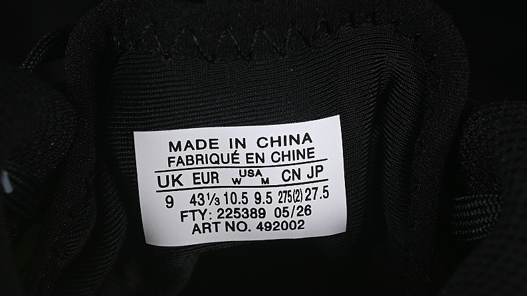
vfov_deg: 11.3
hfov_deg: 20.0
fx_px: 1495
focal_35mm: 107
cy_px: 200
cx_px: 253
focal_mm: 50
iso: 160
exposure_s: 1/80
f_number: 8
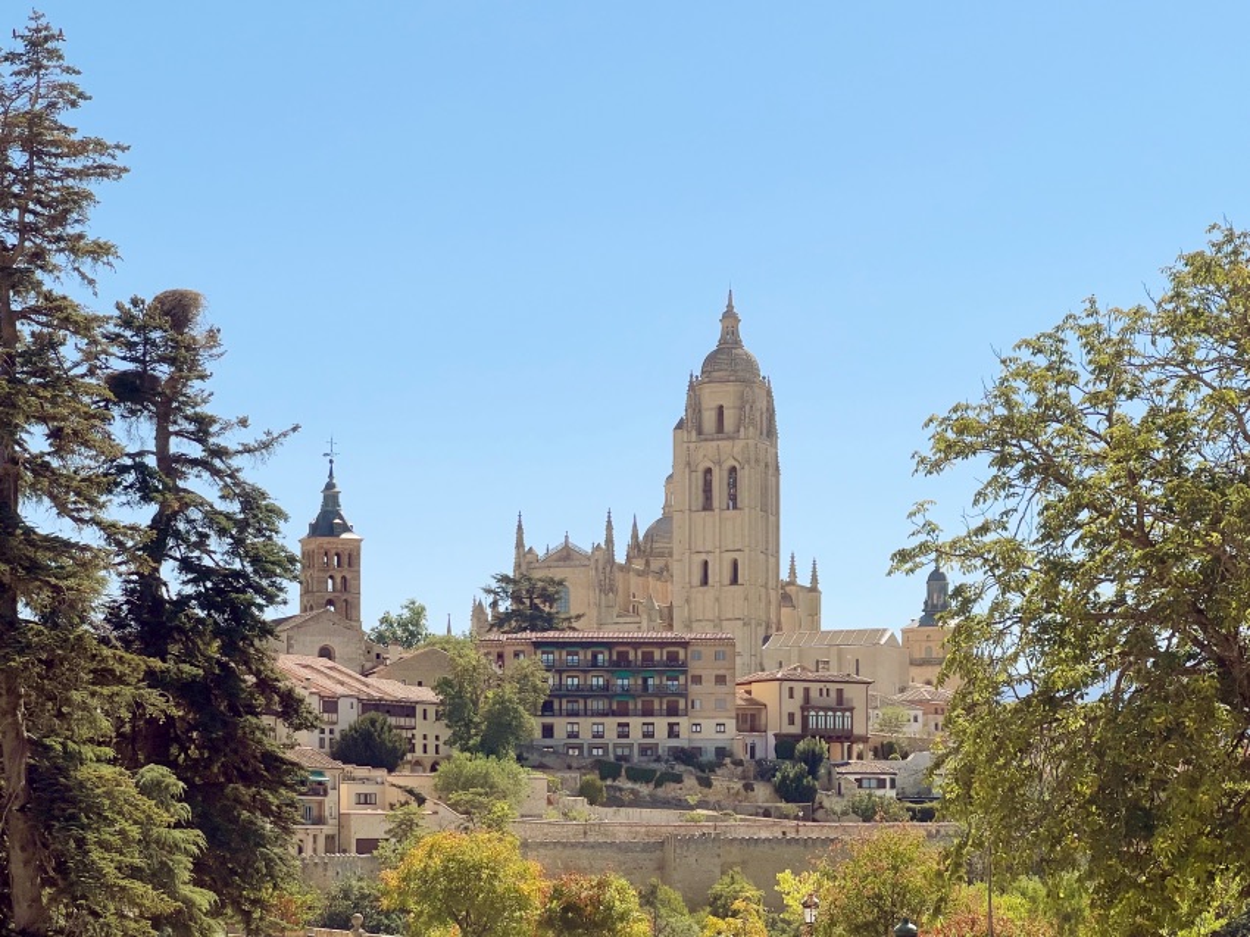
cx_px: 625
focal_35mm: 77
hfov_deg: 25.3
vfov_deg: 19.1
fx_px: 2780
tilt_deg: +7.7
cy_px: 468
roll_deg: +0.4
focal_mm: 9
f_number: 2.8
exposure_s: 1/1004
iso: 32
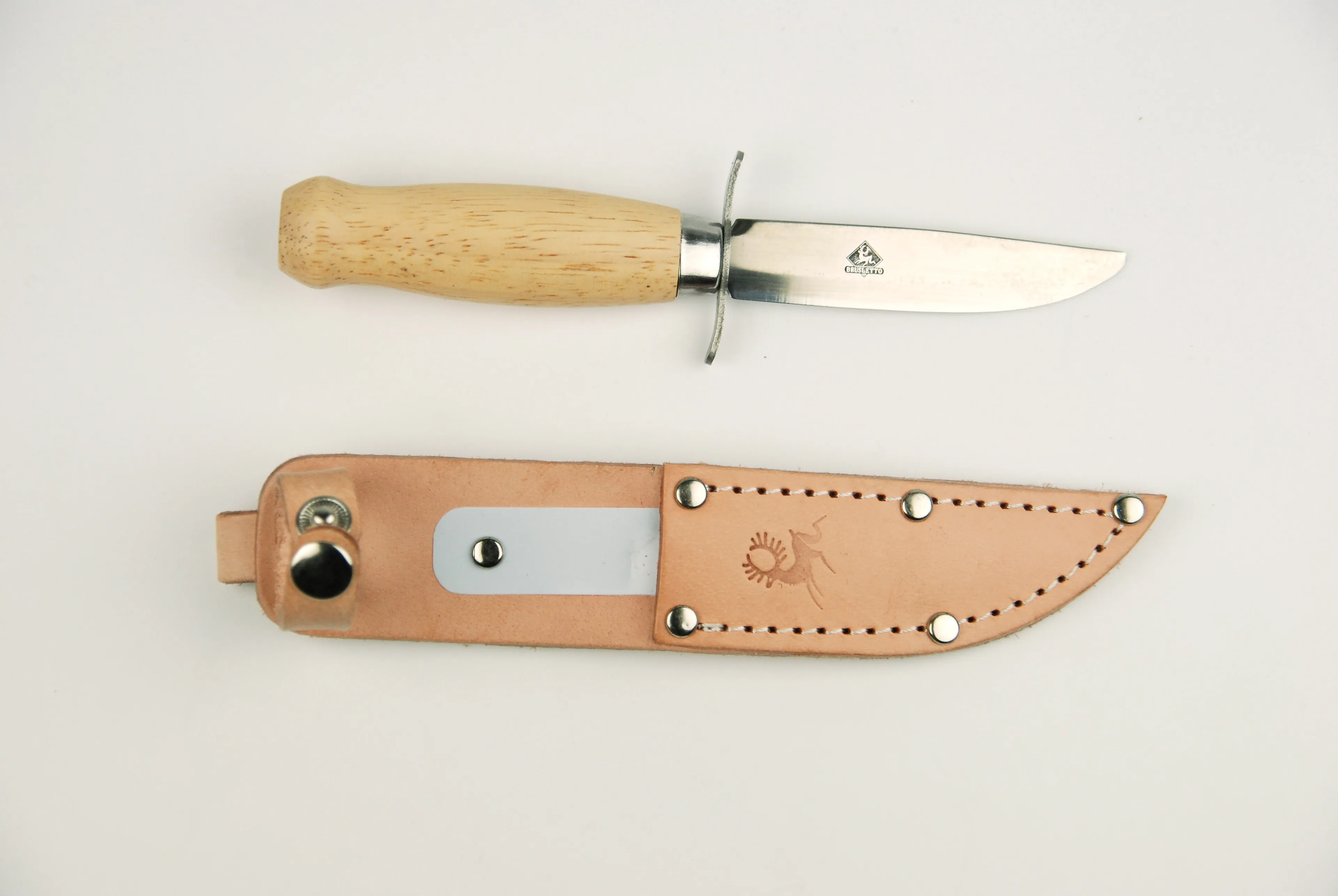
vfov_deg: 15.2
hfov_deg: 22.6
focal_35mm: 90
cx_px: 669
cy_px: 448
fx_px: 3349
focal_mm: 60
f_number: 5.3
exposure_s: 1/250
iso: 400
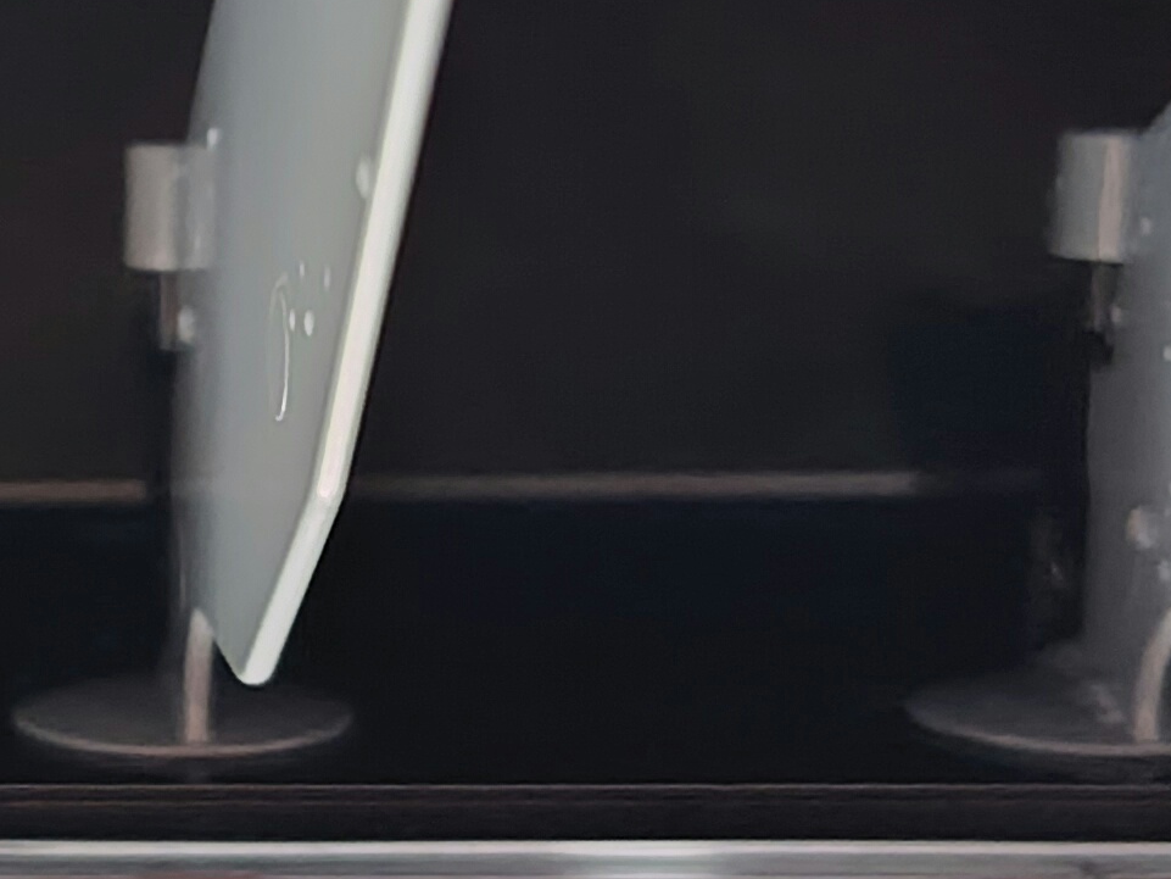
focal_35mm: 98
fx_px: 3316
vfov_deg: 15.1
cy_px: 588
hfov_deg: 18.7
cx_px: -322
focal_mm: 5.6
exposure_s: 1/60
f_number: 1.9
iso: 1531
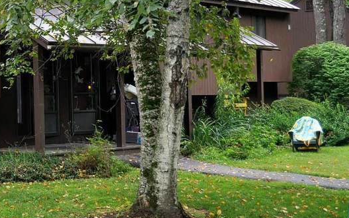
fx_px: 704
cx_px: -41
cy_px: 77
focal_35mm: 74
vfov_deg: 17.6
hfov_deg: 25.7
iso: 200
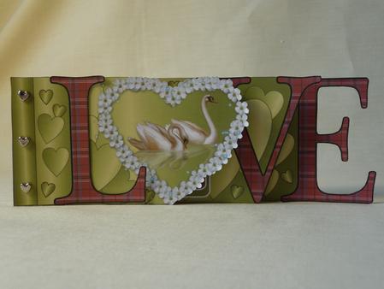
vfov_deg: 39.7
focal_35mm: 36
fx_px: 400
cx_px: 192
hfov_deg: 51.3
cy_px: 144
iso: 100
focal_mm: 6
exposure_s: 1/40
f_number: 3.7
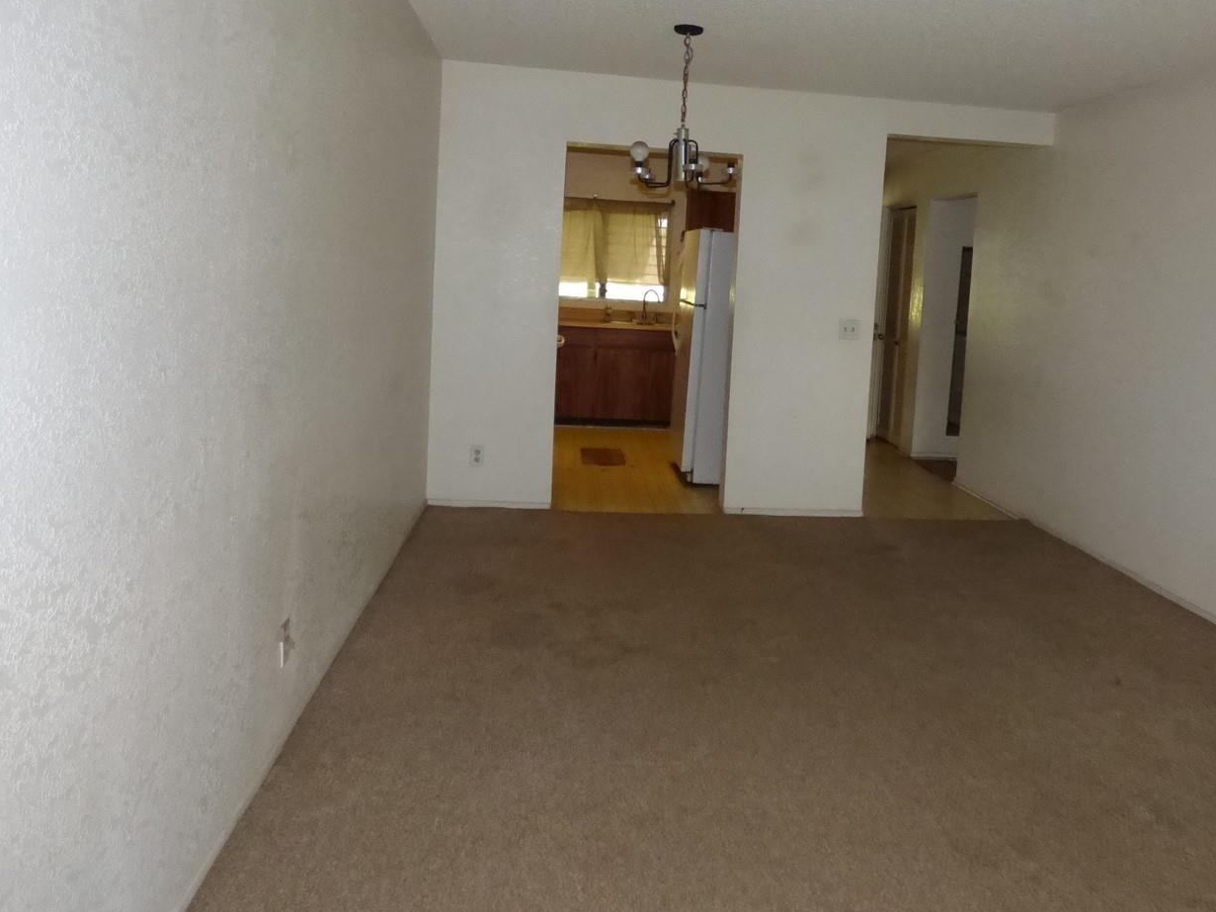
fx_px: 913
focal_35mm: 26
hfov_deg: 67.0
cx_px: 696
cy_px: 349
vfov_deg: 52.6
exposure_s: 1/250
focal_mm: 3.58
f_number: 2.8
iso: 800
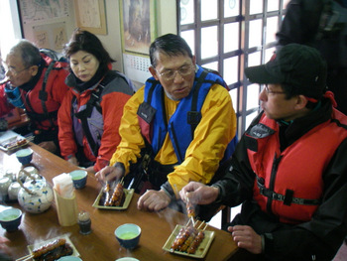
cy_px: 130
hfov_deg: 48.9
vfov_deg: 37.8
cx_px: 174
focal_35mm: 38
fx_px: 381
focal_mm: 6.3
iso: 400
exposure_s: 1/15
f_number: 3.3
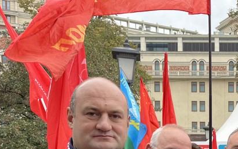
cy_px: 211
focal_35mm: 68
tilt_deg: -5.7
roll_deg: -0.1
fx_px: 441
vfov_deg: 17.5
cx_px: 258
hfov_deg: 27.7
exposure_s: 1/437
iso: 50
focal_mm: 5.1
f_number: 1.6
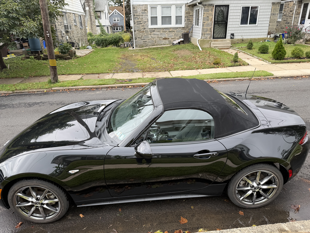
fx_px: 215
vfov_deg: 56.8
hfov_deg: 71.6
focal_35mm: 24
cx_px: 155
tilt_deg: -22.6
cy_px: 116
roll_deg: +0.9
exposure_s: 1/1018
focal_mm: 6.76
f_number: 1.78
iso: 80
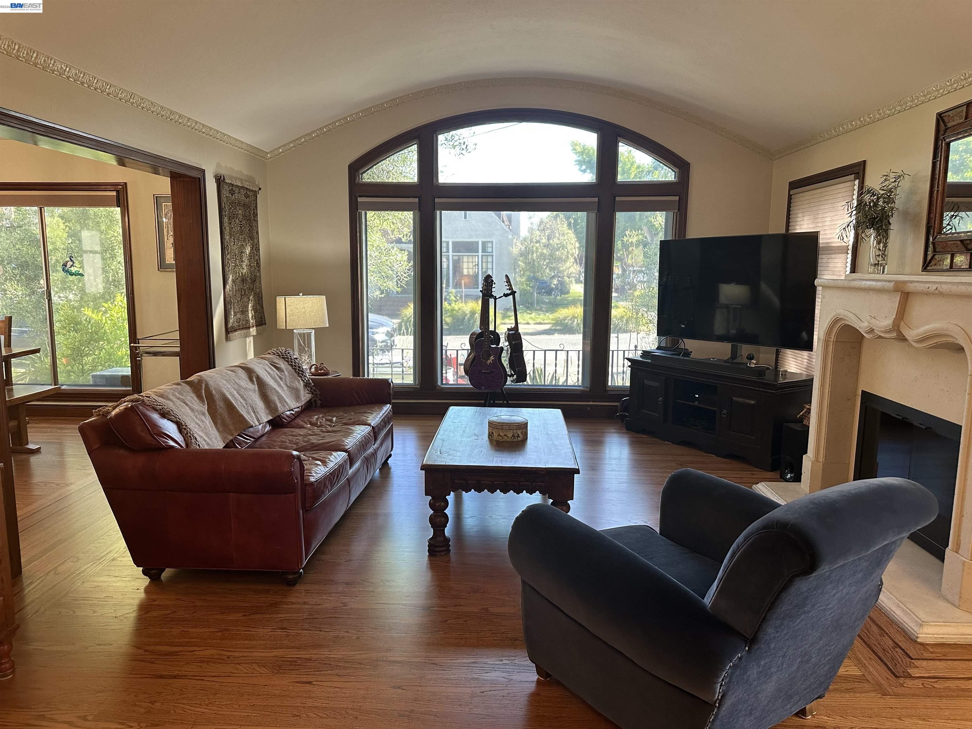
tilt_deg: -7.9
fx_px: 674
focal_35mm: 24
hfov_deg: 71.6
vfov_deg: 56.8
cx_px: 486
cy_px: 364
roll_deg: -0.1
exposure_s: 1/120
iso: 200
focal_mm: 6.86
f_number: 1.78
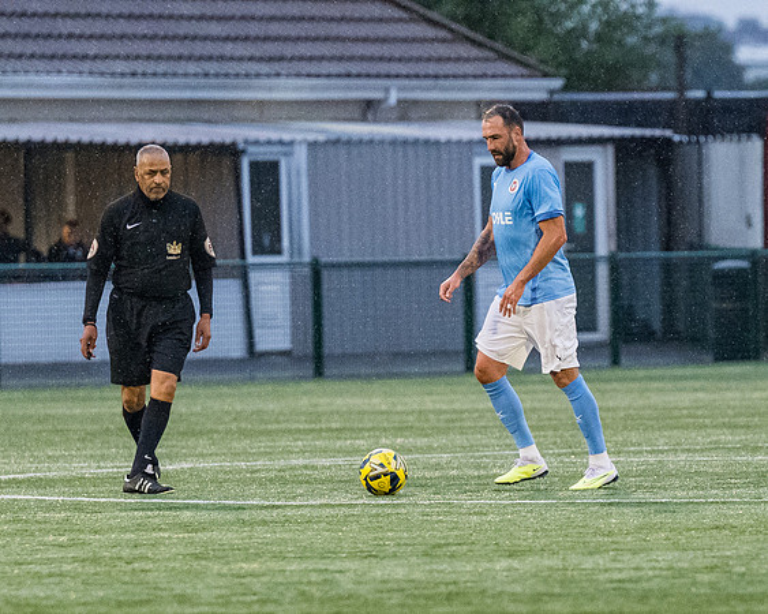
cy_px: 566
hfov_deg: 3.8
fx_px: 11655
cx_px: 701
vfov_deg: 3.0
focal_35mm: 513
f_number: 2.8
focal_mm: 165
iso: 4000
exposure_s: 1/1250
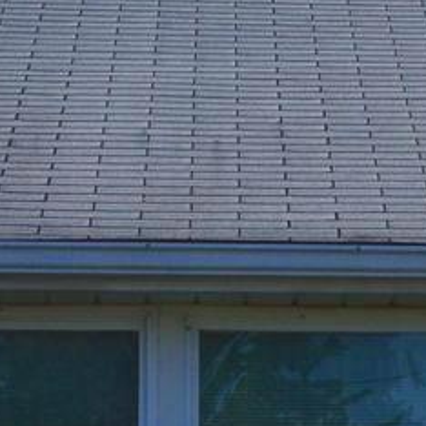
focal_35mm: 290
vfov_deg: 6.0
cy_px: 376
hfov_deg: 5.8
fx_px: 4038
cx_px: 1034
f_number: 11
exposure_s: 1/500
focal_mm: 26
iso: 400
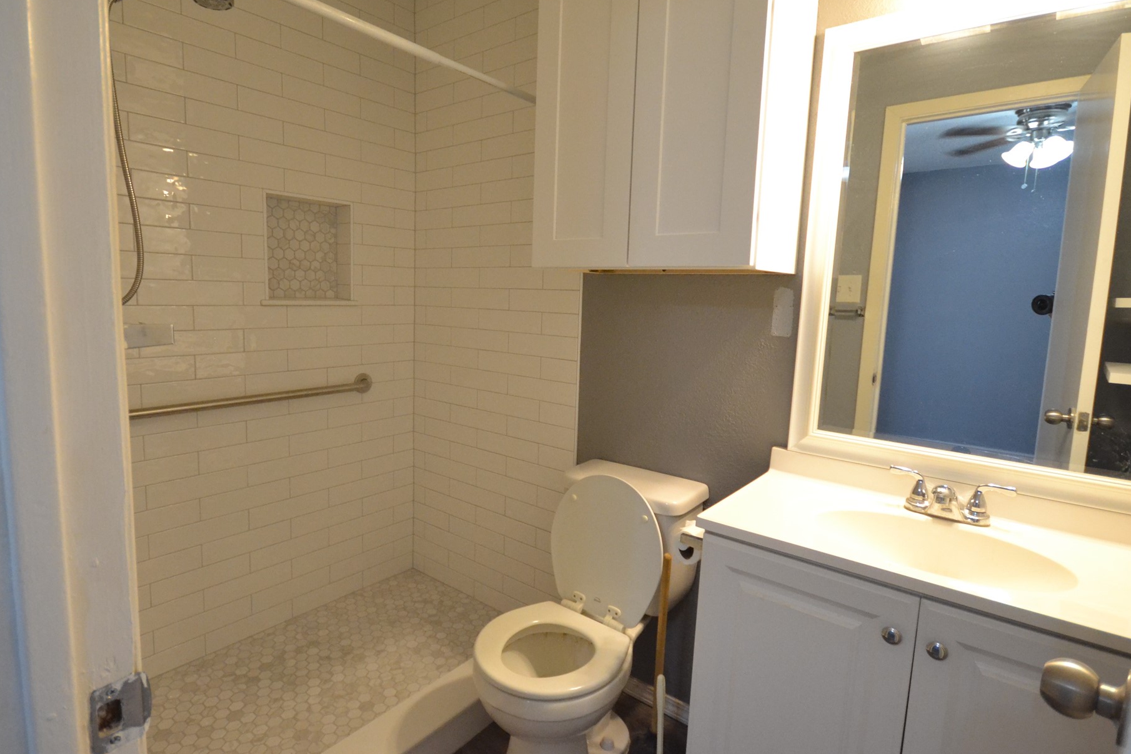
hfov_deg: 89.9
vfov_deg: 67.4
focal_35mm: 18
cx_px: 527
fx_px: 566
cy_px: 364
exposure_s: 1/60
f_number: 4
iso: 2500
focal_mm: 10
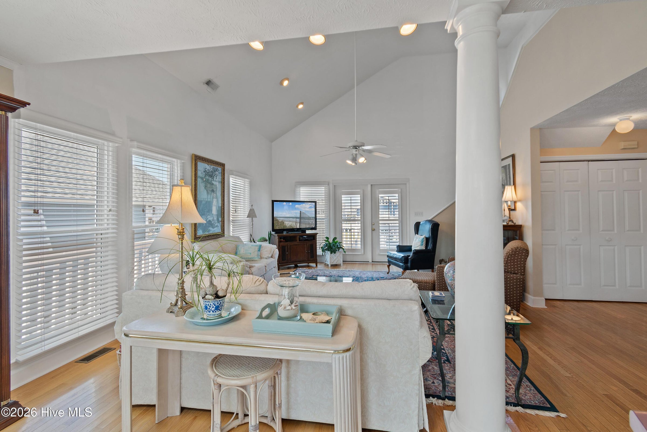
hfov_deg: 100.4
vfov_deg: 77.3
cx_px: 324
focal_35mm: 15
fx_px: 270
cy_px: 216
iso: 100
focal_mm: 10
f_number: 4.5
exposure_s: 1/20
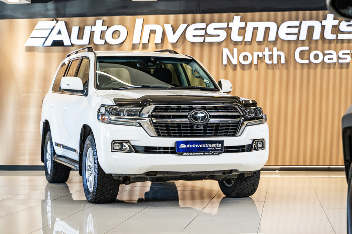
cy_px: 117
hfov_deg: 27.0
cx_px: 176
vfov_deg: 18.2
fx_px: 733
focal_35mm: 75
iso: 800
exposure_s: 1/125
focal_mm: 75
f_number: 4
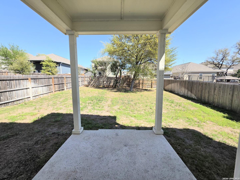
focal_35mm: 13
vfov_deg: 89.9
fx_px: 90
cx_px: 120
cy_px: 90
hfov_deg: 106.2
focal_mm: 2.2
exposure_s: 1/1002
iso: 32
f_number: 1.9
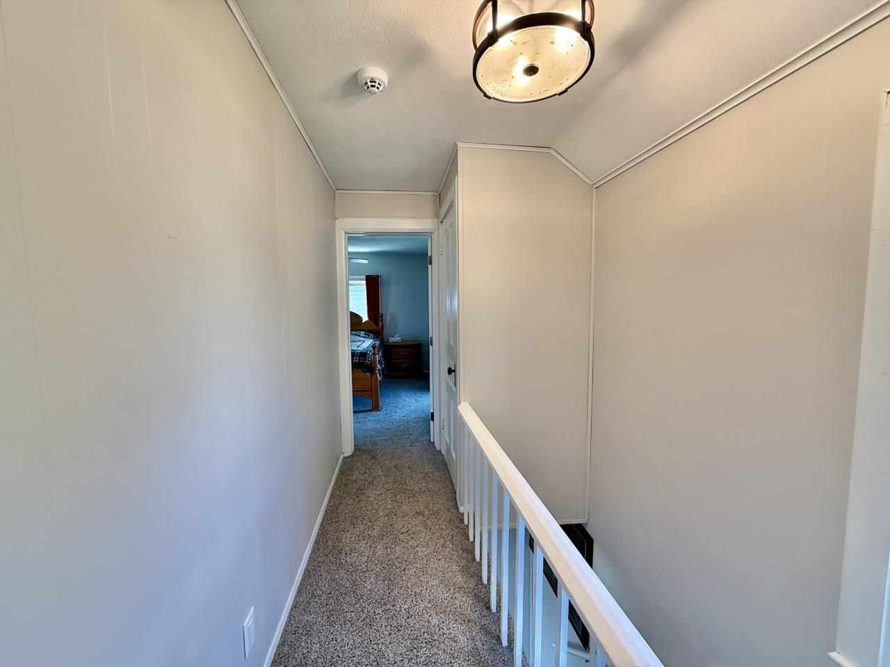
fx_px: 360
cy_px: 334
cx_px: 445
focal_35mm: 14
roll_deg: +0.7
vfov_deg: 85.7
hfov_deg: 102.1
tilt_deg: -4.5
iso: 200
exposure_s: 1/120
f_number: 2.2
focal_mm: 2.22
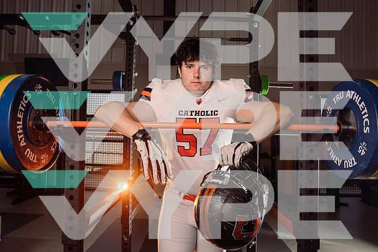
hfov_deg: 69.4
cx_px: 189
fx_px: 273
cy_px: 126
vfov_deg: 49.6
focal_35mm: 26
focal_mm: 26
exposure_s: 1/250
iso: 80
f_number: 7.1
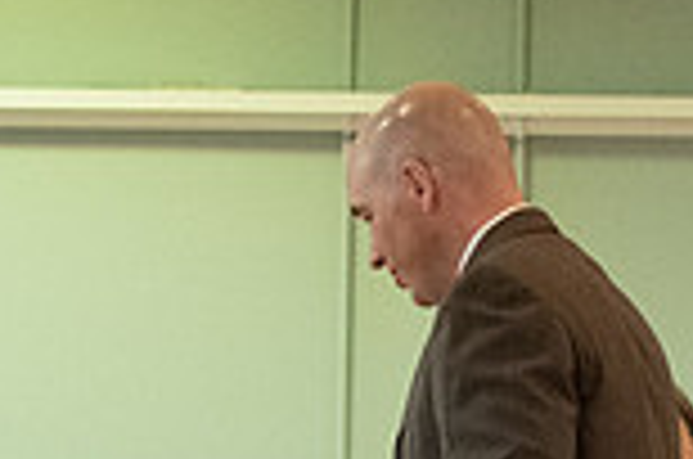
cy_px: 806
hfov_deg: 5.4
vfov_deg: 3.6
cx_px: 434
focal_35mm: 382
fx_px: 7338
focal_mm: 50
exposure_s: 1/500
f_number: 2
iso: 3200
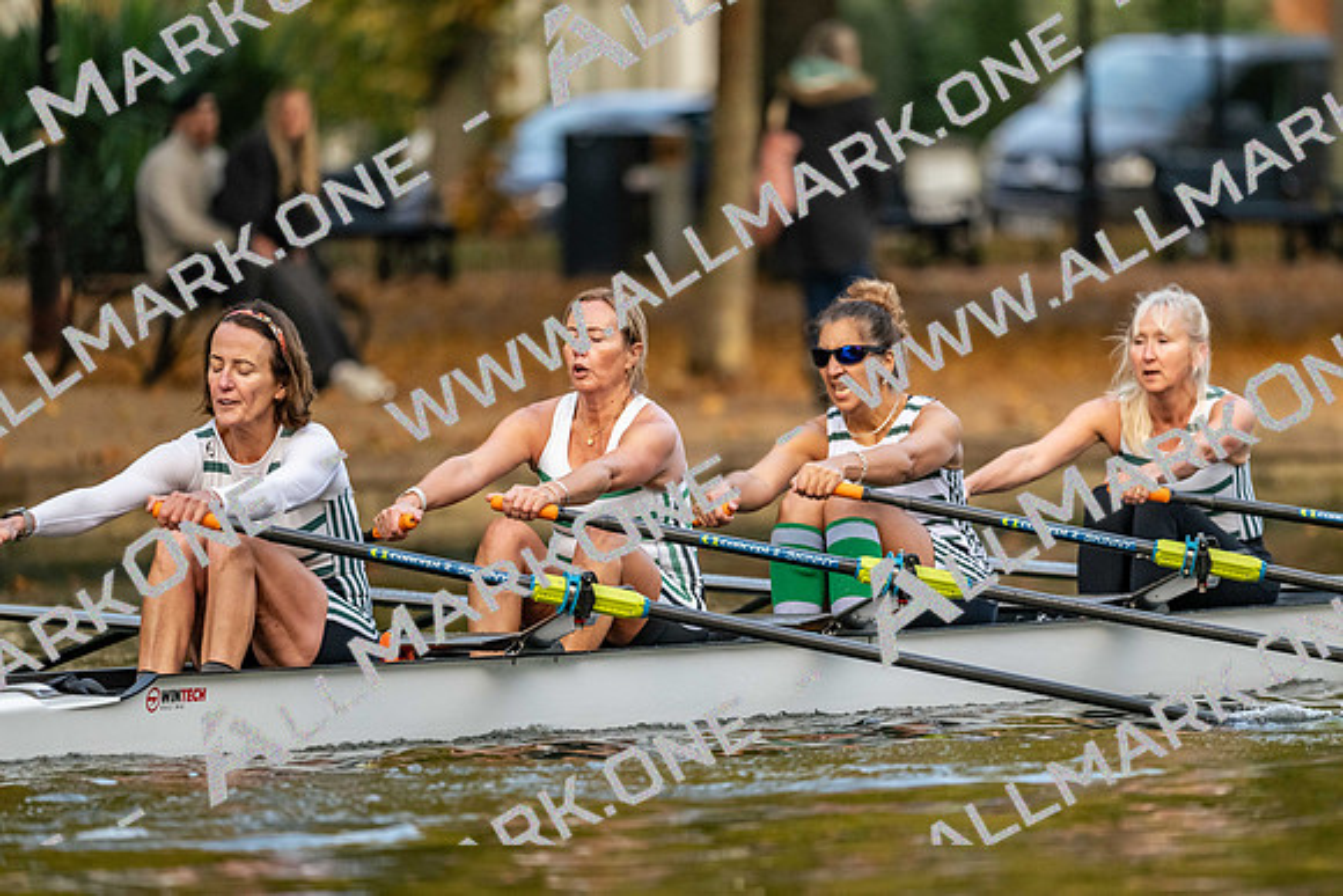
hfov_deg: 5.2
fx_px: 14925
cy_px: 448
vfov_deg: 3.4
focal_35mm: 400
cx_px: 672
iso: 3200
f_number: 4.5
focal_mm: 400
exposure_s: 1/2500
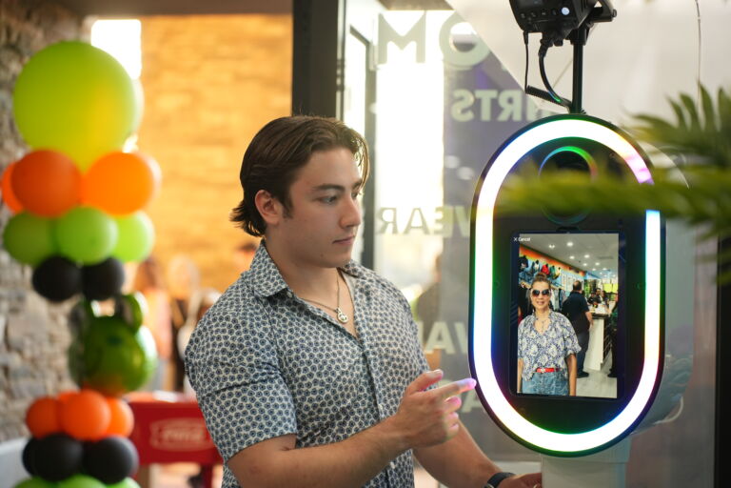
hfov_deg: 27.0
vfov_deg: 18.2
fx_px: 1523
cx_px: 366
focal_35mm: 75
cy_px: 244
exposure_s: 1/235
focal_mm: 75
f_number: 2.8
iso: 1000
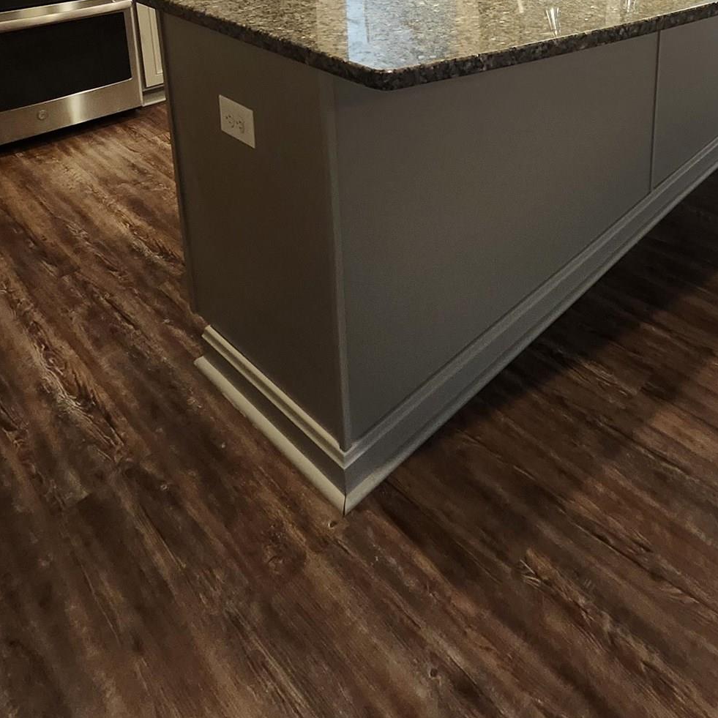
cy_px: -18
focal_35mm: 27
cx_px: 526
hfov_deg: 56.5
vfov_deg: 47.7
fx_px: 634
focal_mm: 1.74
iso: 320
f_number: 2.2
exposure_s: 1/40
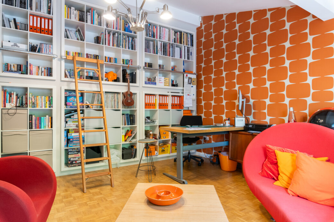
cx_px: 167
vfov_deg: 57.2
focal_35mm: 22
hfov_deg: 78.6
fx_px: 204
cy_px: 111
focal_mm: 22
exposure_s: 1/4
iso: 400
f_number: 8
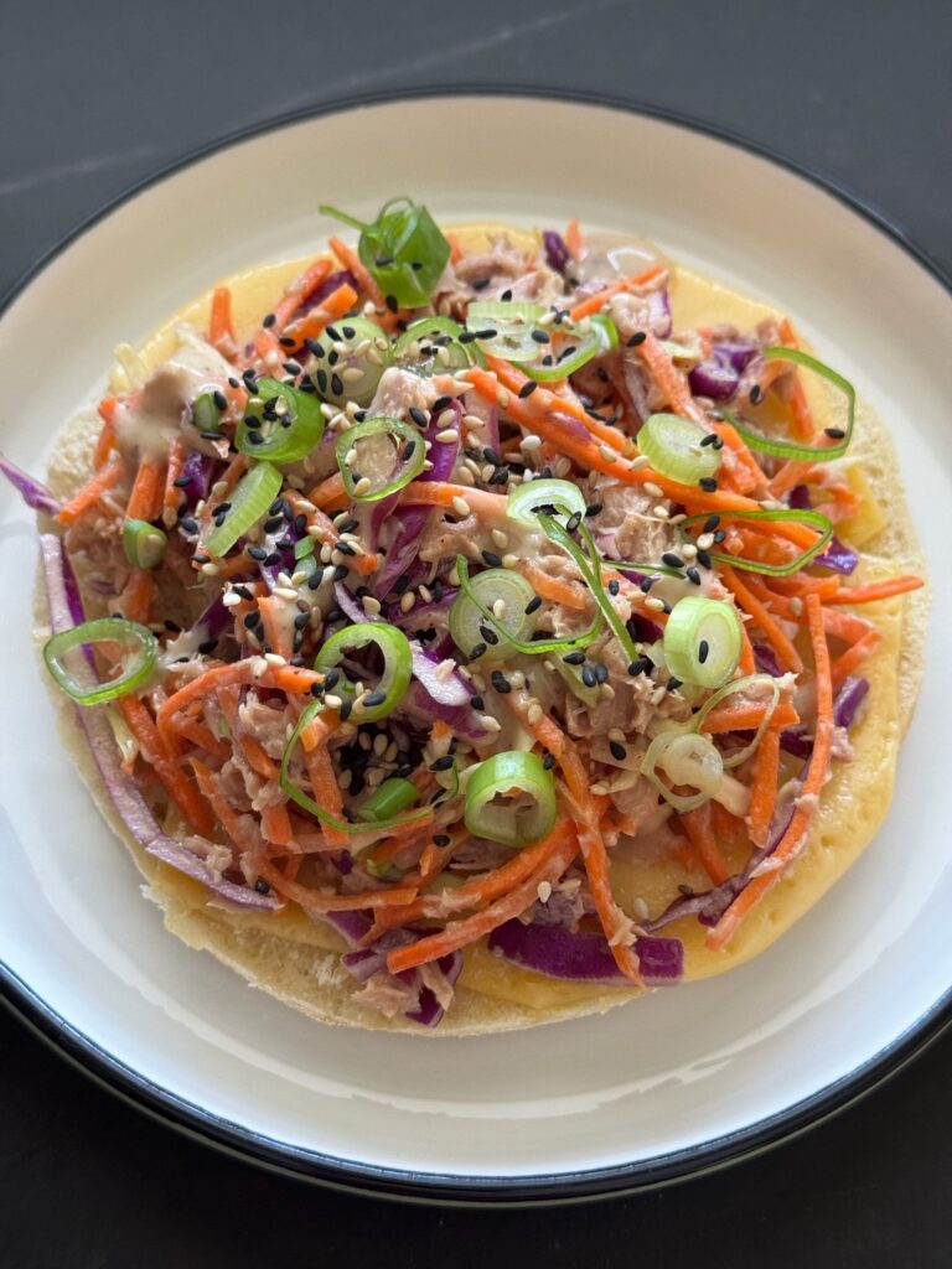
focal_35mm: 48
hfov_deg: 30.3
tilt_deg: -65.8
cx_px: 476
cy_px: 634
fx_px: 1760
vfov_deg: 39.7
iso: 250
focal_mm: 6.76
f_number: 1.78
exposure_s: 1/51
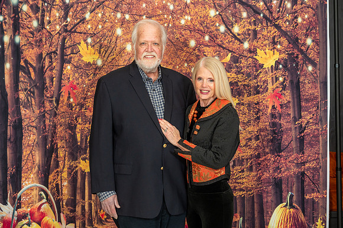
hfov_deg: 35.1
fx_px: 543
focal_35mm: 57
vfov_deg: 23.8
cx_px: 172
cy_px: 114
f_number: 5.6
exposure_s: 1/80
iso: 800
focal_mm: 57
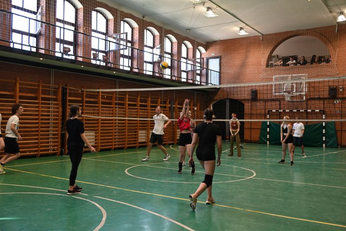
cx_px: 173
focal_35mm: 34
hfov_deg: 55.1
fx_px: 332
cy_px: 116
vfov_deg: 38.4
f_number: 4.8
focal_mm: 34.5
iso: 1800
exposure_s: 1/200
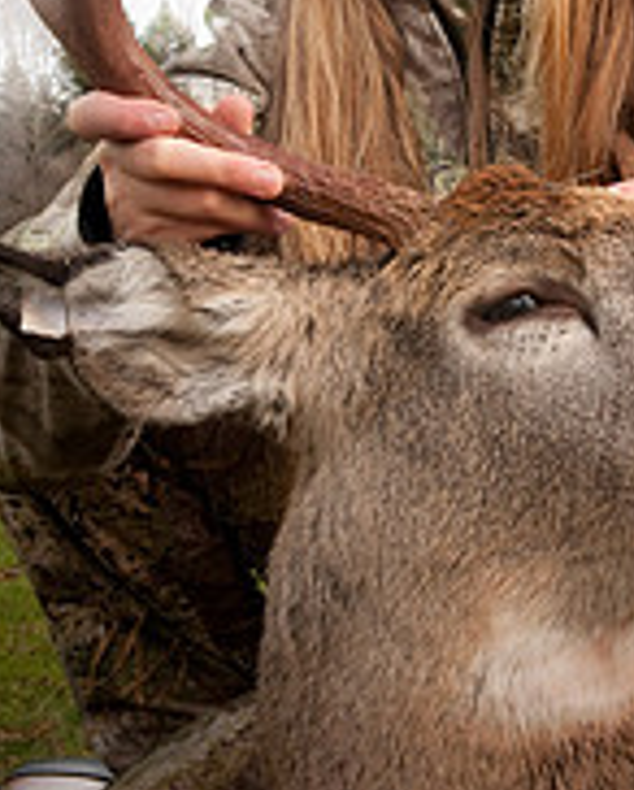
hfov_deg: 18.8
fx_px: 1897
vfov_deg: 23.4
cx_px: 506
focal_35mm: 81
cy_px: 273
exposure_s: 1/60
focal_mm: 35
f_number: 14
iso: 1000
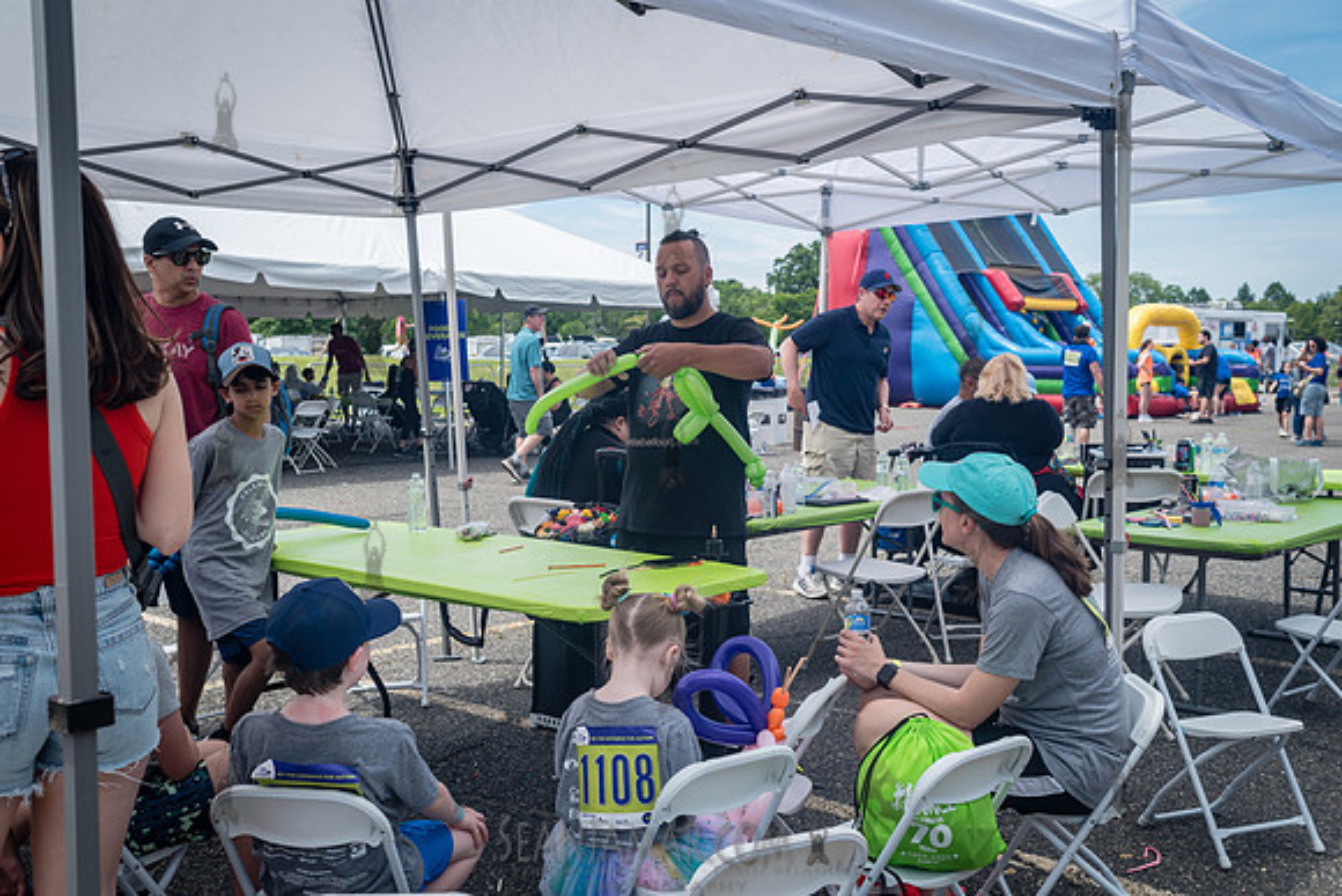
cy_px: 448
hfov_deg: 54.4
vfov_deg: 37.9
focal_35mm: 35
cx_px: 671
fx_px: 1305
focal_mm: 35
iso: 200
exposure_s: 1/640
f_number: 5.6
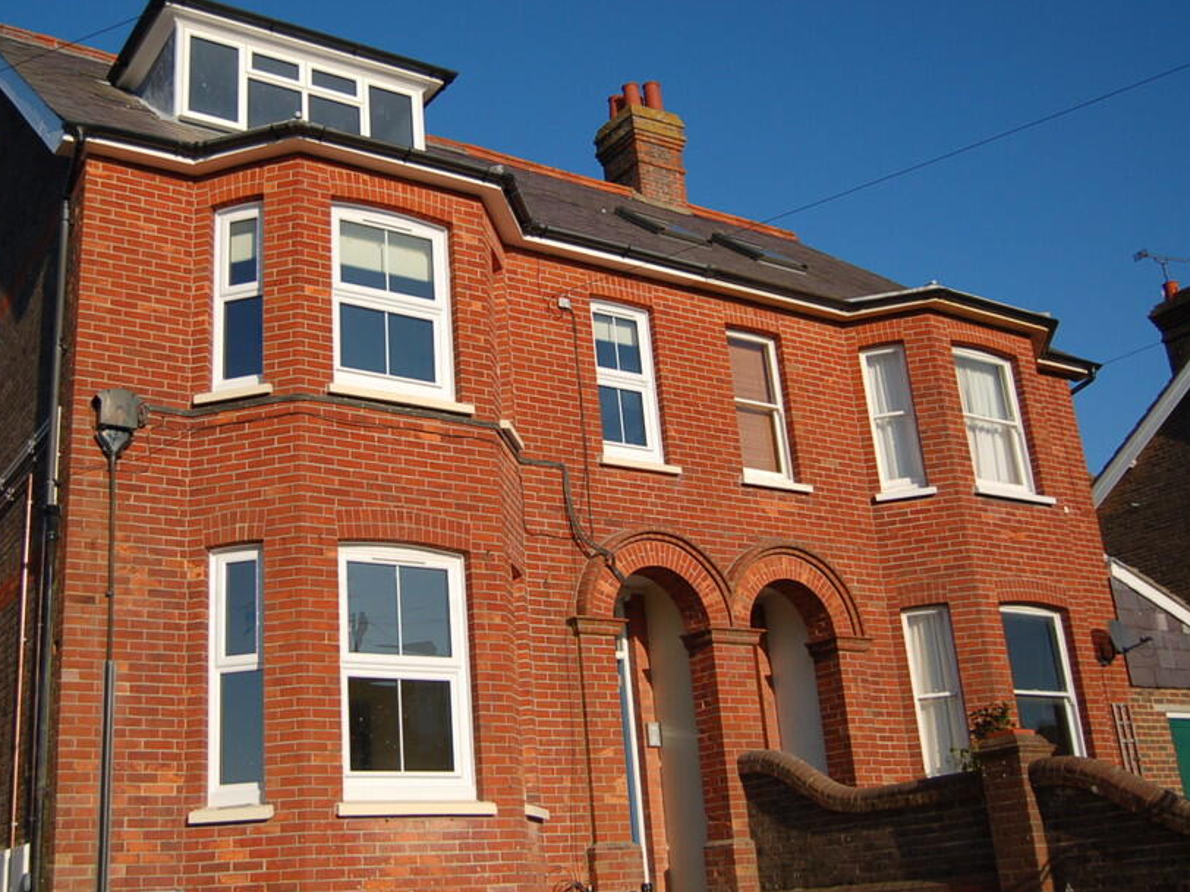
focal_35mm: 40
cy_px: 396
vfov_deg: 35.9
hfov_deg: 46.5
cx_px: 478
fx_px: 1375
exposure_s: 1/2500
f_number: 3.8
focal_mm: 22
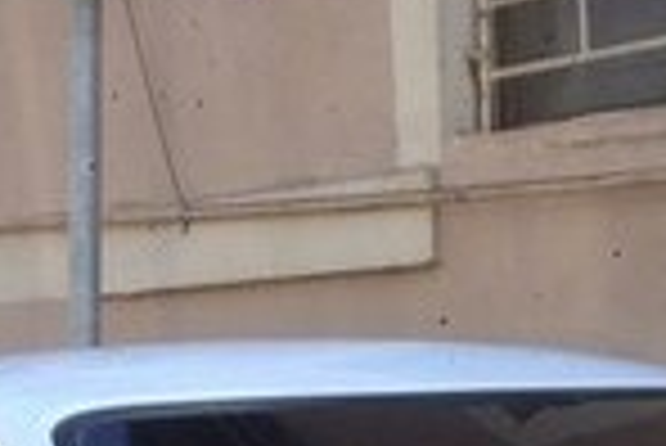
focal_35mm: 162
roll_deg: +1.3
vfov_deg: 8.0
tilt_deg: -10.6
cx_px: 536
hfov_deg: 12.6
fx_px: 3000
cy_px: 975
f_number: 2.4
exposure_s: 1/351
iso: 50
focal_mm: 4.28
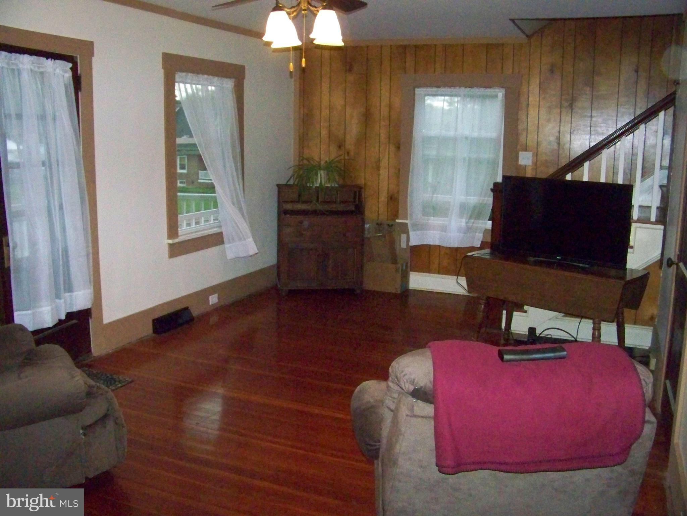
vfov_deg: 42.9
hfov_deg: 55.4
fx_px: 655
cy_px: 258
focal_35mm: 33
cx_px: 344
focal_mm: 5.85
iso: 1600
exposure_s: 1/500
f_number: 2.8
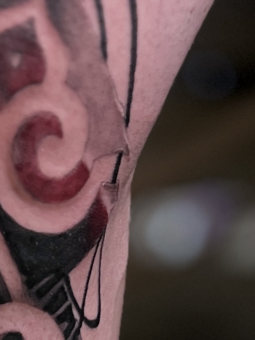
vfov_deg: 15.7
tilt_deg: -12.5
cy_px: 485
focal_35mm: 117
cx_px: -98
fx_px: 1149
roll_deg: -2.9
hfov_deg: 12.2
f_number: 1.5
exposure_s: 1/50
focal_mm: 5.7
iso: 200
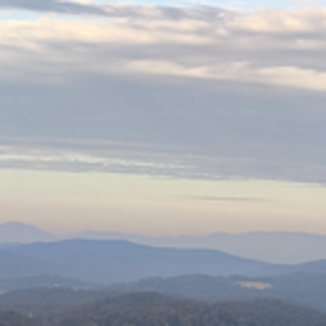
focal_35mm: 145
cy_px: 320
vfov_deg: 11.9
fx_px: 1545
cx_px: 847
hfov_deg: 10.1
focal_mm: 5.35
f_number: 1.7
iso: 80
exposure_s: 1/725
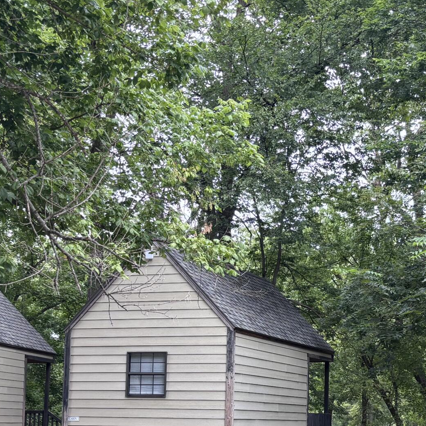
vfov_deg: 25.6
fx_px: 919
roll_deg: -1.6
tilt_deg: +4.0
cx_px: 332
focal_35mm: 66
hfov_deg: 25.7
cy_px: 349
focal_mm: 5.96
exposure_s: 1/121
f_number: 1.6
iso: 80
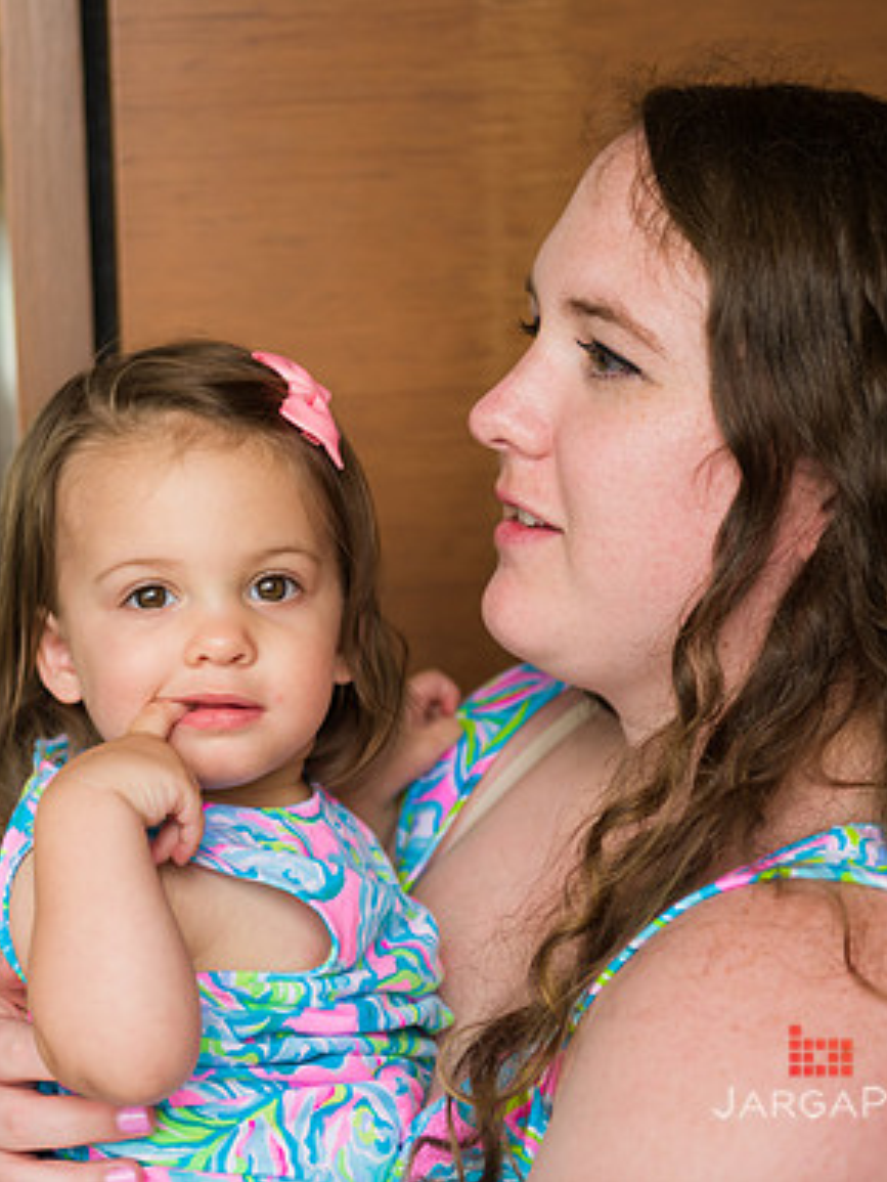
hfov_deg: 16.8
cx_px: 117
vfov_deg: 22.5
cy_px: 591
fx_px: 2971
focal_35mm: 87
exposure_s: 1/200
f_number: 3.2
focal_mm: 60
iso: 400
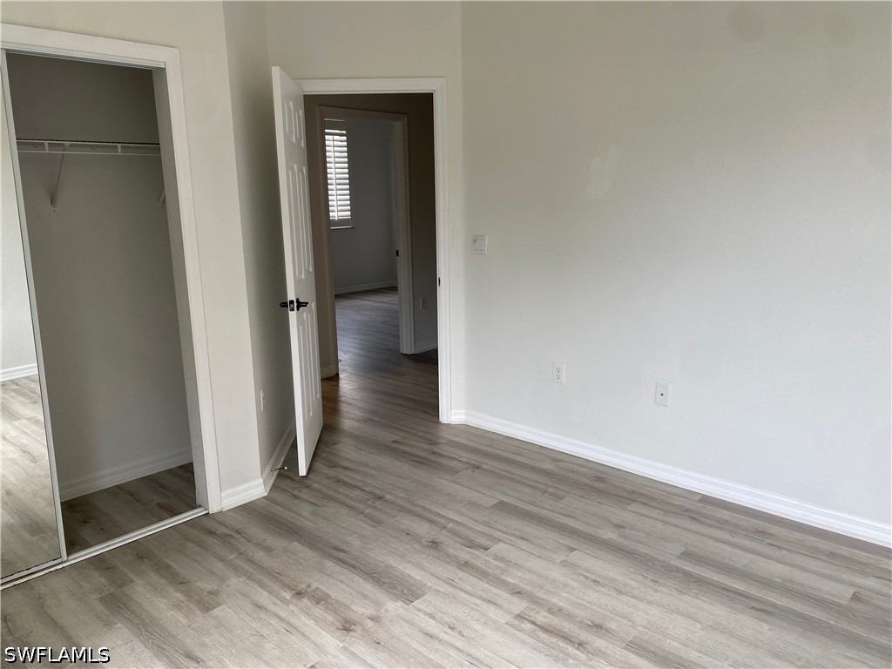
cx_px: 446
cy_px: 334
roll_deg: +0.9
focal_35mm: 26
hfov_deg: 67.3
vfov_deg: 53.1
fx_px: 670
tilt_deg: -13.4
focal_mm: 4.25
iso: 40
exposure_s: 1/122
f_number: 1.8
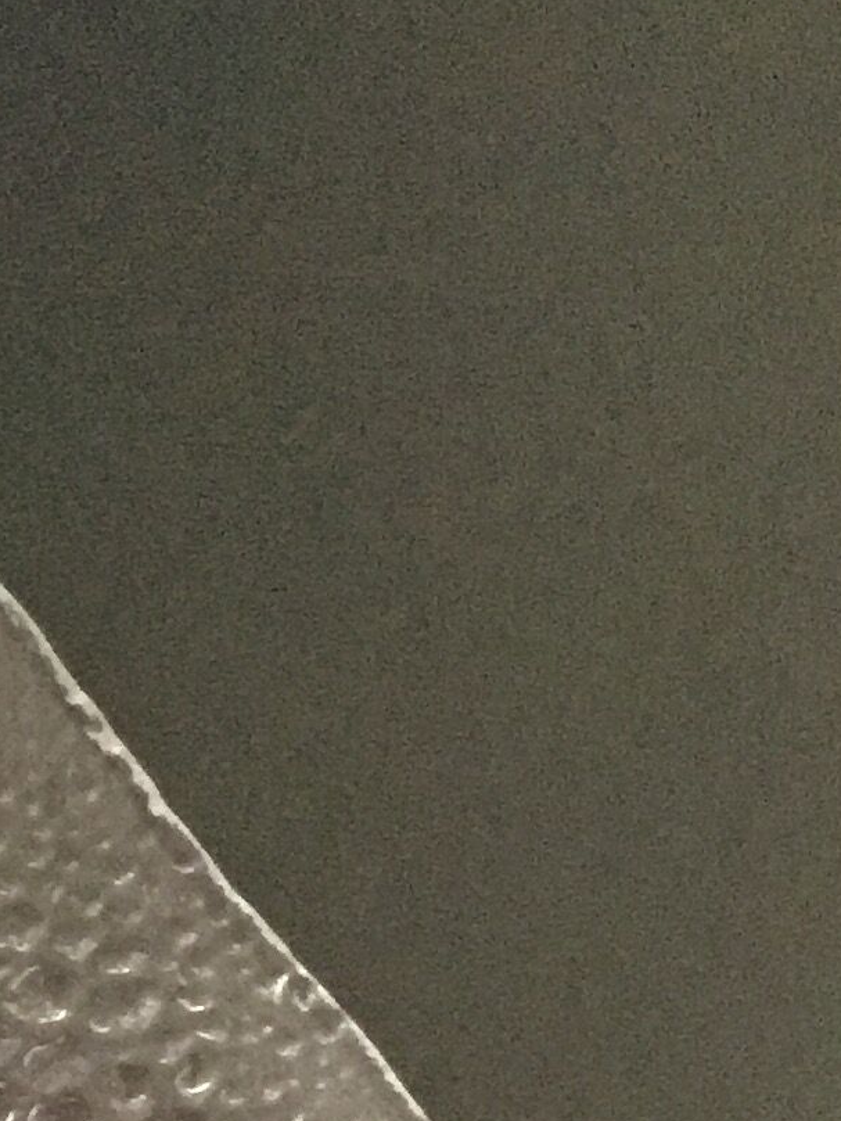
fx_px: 4048
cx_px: -770
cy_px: 1937
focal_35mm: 125
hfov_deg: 10.9
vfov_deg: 14.2
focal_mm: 3.3
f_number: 2.4
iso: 320
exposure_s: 1/17
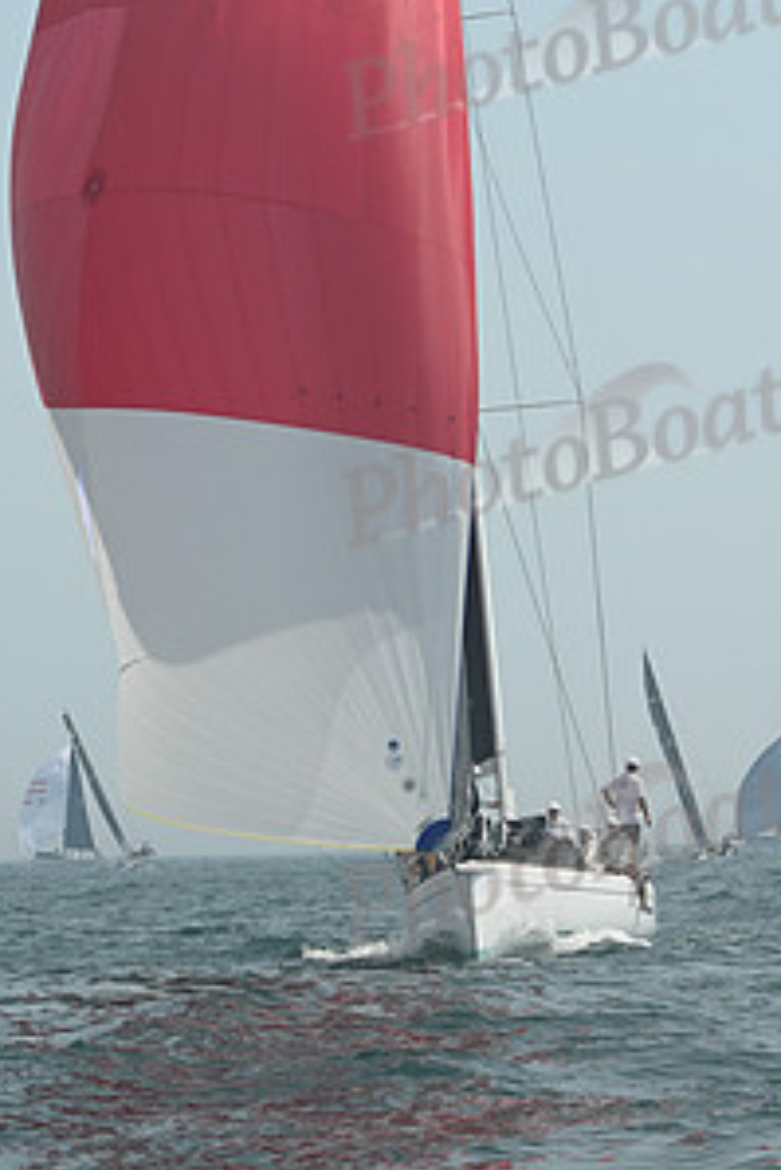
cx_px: 139
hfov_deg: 7.8
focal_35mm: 175
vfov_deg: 11.7
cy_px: 298
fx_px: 5688
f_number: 9
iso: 320
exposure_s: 1/1250
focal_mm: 90
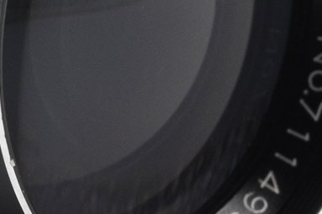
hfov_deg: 4.8
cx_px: -154
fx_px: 3842
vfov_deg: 3.2
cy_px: -50
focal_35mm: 430
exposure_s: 1/250
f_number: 10
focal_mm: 55
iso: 800
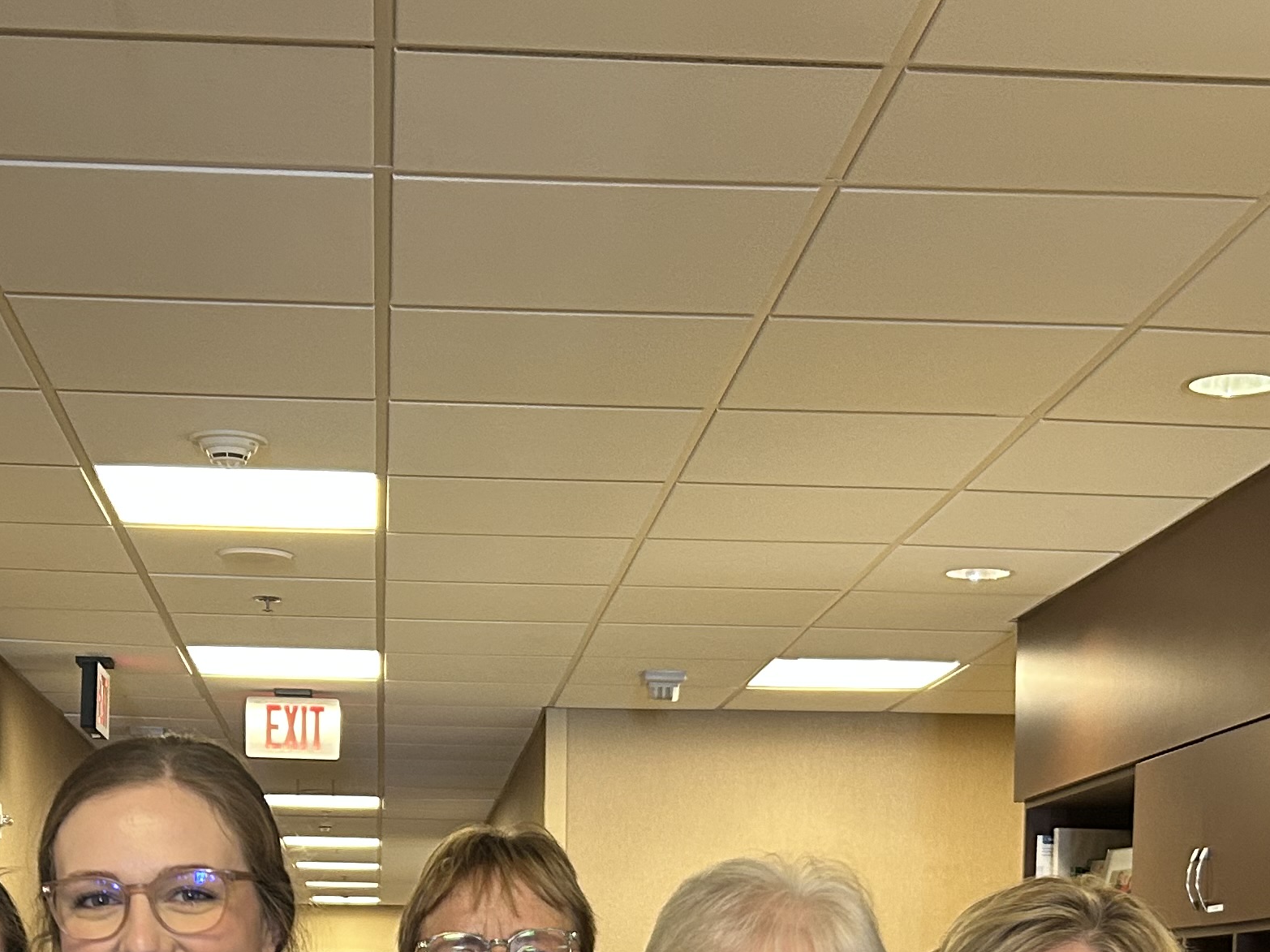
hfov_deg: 28.9
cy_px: 1123
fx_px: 2458
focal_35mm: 67
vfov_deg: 20.6
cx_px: 558
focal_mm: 5.7
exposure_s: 1/60
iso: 250
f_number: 1.5
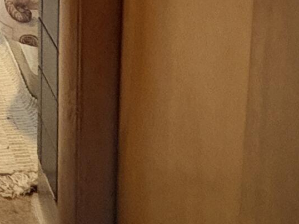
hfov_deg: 20.9
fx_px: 674
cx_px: -161
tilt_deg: -10.9
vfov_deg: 16.0
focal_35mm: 78
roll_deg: +1.2
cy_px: -179
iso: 640
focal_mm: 2.22
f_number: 2.2
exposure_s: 1/40
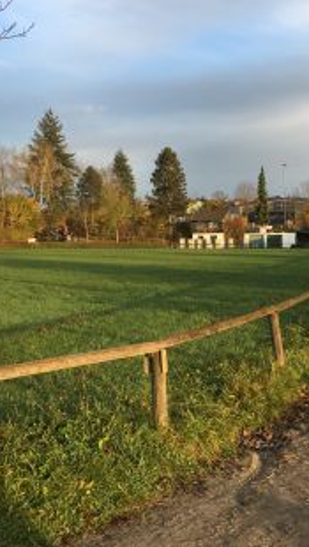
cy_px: 285
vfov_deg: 49.3
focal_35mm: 41
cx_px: 256
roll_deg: +0.8
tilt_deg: -6.2
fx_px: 596
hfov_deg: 28.3
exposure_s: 1/327
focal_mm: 4.15
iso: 25
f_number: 2.2
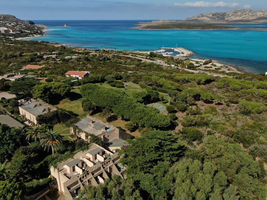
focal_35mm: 29
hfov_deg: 61.7
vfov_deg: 48.2
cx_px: 134
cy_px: 100
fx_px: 224
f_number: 3
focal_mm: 5.11
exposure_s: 1/200
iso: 100
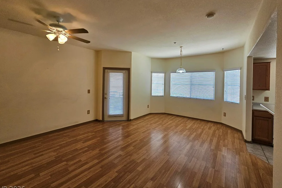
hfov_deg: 104.3
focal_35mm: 14
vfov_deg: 80.9
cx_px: 140
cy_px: 84
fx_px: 110
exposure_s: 1/120
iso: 100
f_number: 2.2
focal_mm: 2.2
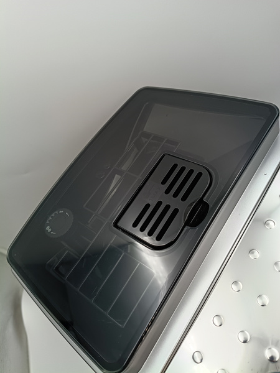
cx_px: 140
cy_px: 186
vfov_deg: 67.3
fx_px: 280
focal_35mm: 26
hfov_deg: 53.1
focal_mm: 4.81
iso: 144
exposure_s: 1/168
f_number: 1.8
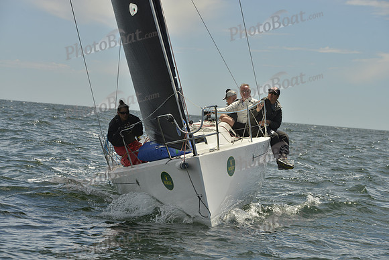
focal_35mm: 116
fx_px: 1254
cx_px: 194
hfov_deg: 17.6
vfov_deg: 11.8
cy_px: 130
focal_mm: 116
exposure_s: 1/1600
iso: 280
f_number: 9
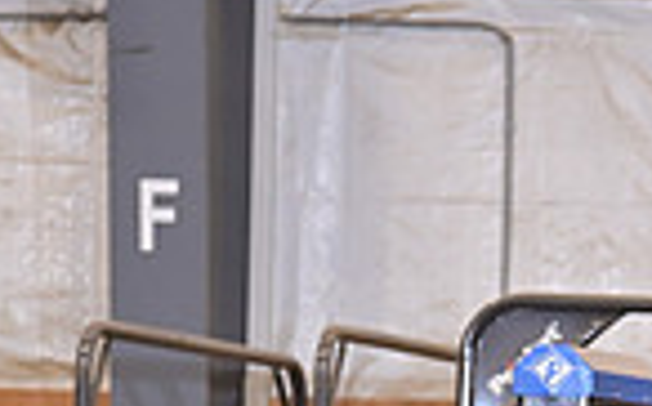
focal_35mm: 808
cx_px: 848
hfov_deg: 2.6
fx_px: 14346
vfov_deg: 1.6
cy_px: 734
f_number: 3.5
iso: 1600
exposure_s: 1/250
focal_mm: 200
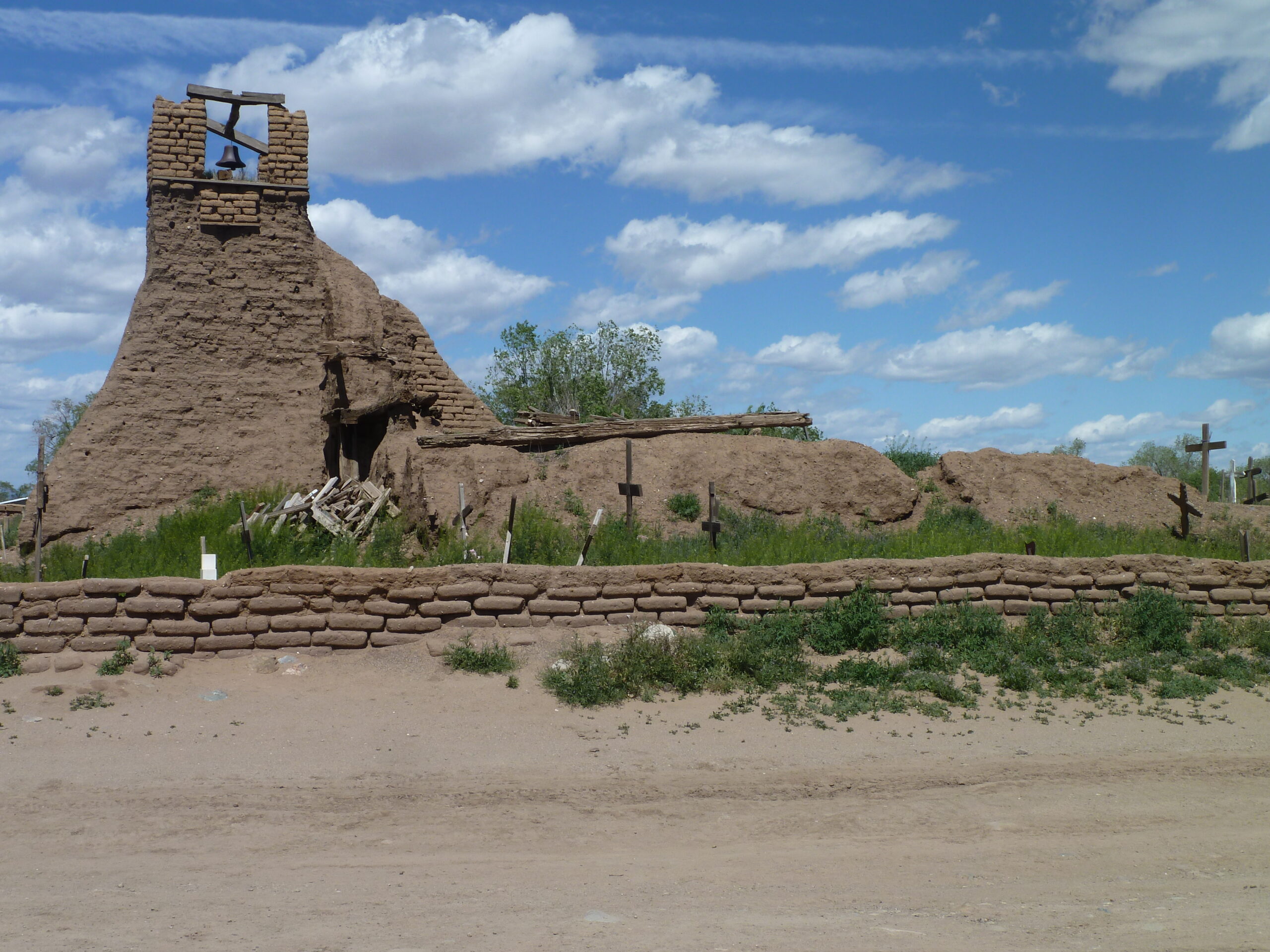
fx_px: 1761
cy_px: 476
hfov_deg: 39.7
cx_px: 635
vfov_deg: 30.3
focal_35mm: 48
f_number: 5.6
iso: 80
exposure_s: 1/500
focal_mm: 7.9
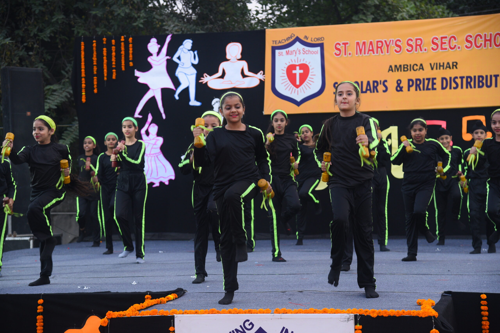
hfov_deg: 24.8
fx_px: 1139
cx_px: 250
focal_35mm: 82
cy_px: 166
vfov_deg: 16.7
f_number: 4
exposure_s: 1/125
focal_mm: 82
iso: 1000
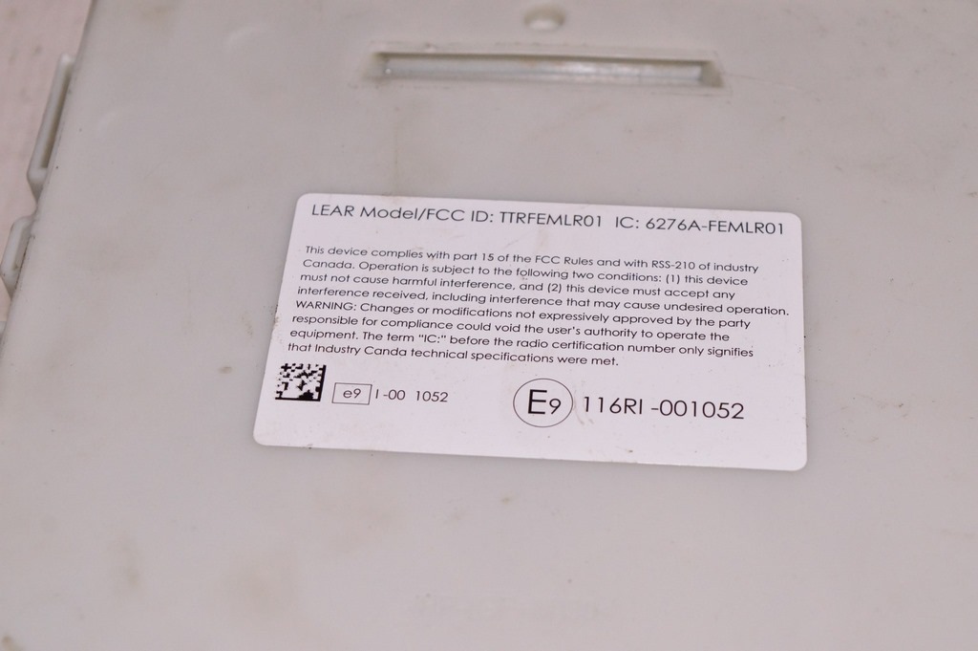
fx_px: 1954
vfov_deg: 18.9
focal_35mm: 72
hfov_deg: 28.1
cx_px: 489
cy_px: 326
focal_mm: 48
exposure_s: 1/200
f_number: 8
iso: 1600
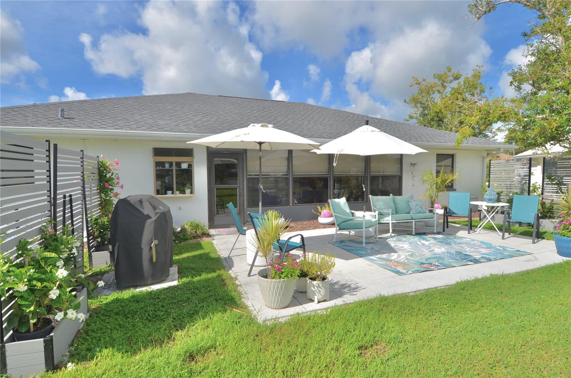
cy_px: 189
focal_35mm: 36
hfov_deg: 53.2
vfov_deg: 36.7
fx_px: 570
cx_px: 286
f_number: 9
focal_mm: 24
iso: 100
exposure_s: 1/320
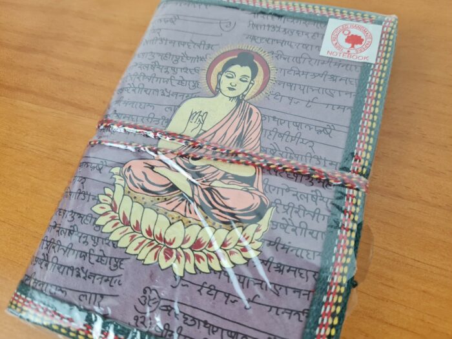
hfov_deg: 67.3
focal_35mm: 26
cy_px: 170
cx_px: 226
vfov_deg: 53.1
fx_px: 339
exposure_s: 1/120
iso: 125
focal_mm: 5.4
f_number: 1.8
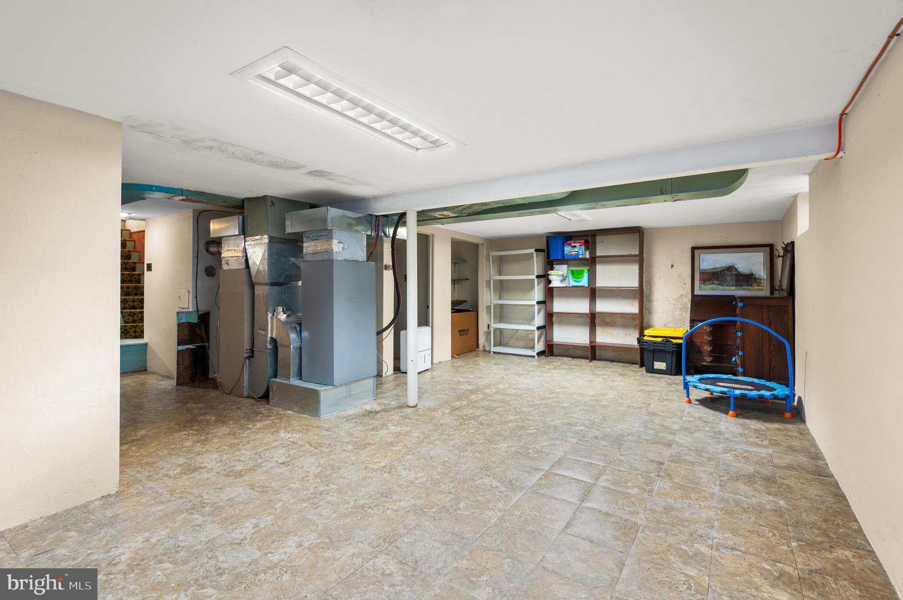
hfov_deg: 96.8
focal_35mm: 16
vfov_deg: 73.7
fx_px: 401
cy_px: 300
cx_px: 452
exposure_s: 2.5
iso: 200
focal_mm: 16
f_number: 10
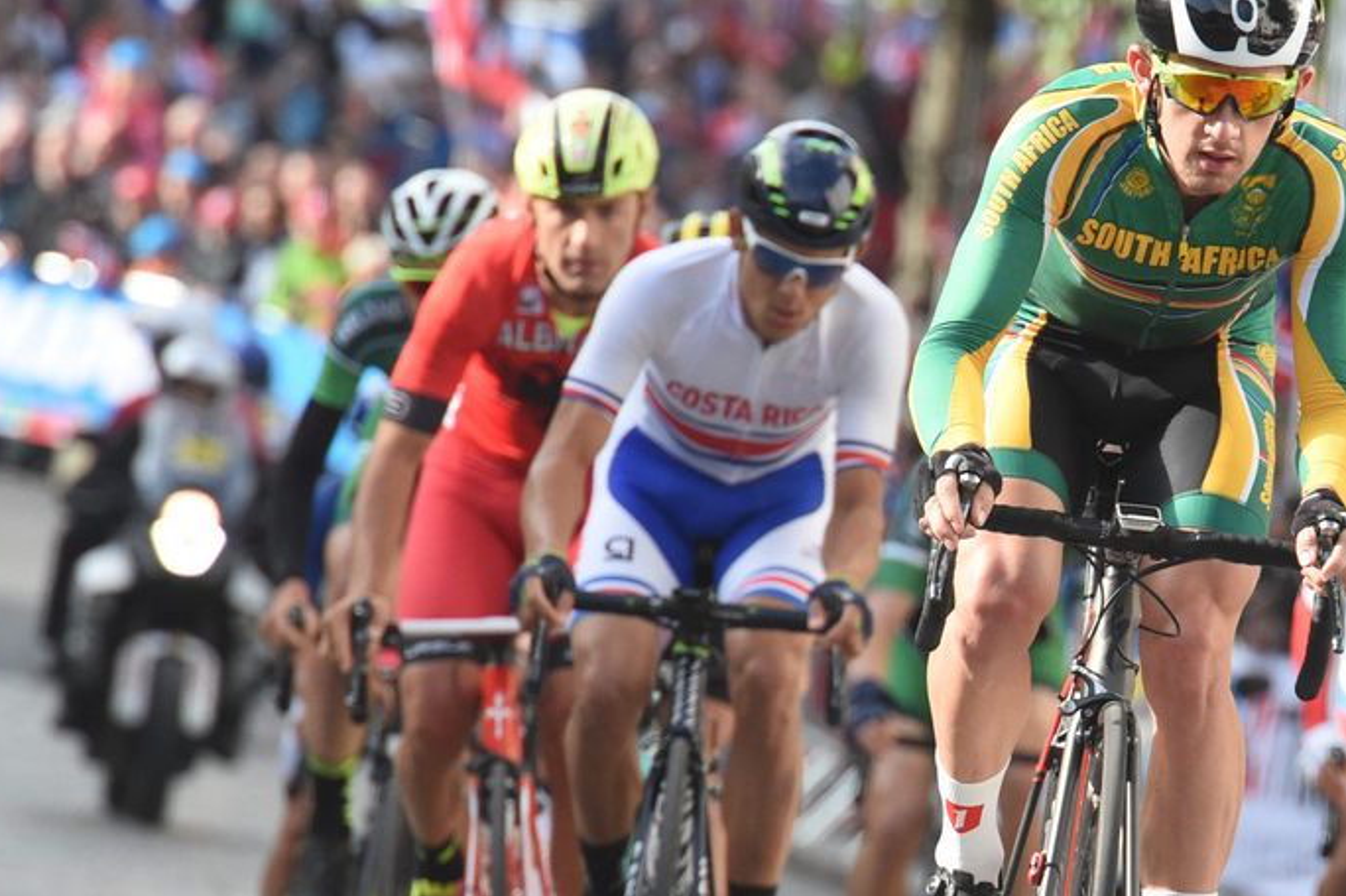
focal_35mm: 702
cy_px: 626
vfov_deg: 2.0
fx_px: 26227
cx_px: 1124
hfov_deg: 2.9
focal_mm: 400
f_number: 9
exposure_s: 1/1600
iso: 4000
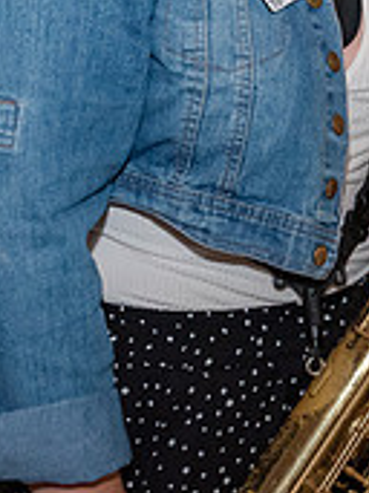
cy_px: 88
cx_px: 433
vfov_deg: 14.7
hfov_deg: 10.9
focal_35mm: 133
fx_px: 1893
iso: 1600
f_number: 5.6
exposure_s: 1/160
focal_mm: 27
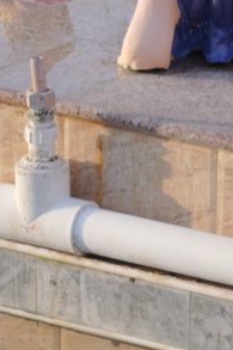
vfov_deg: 4.3
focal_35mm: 478
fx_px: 4646
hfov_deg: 2.9
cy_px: -182
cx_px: 93
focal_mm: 70
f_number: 11
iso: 100
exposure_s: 1/30
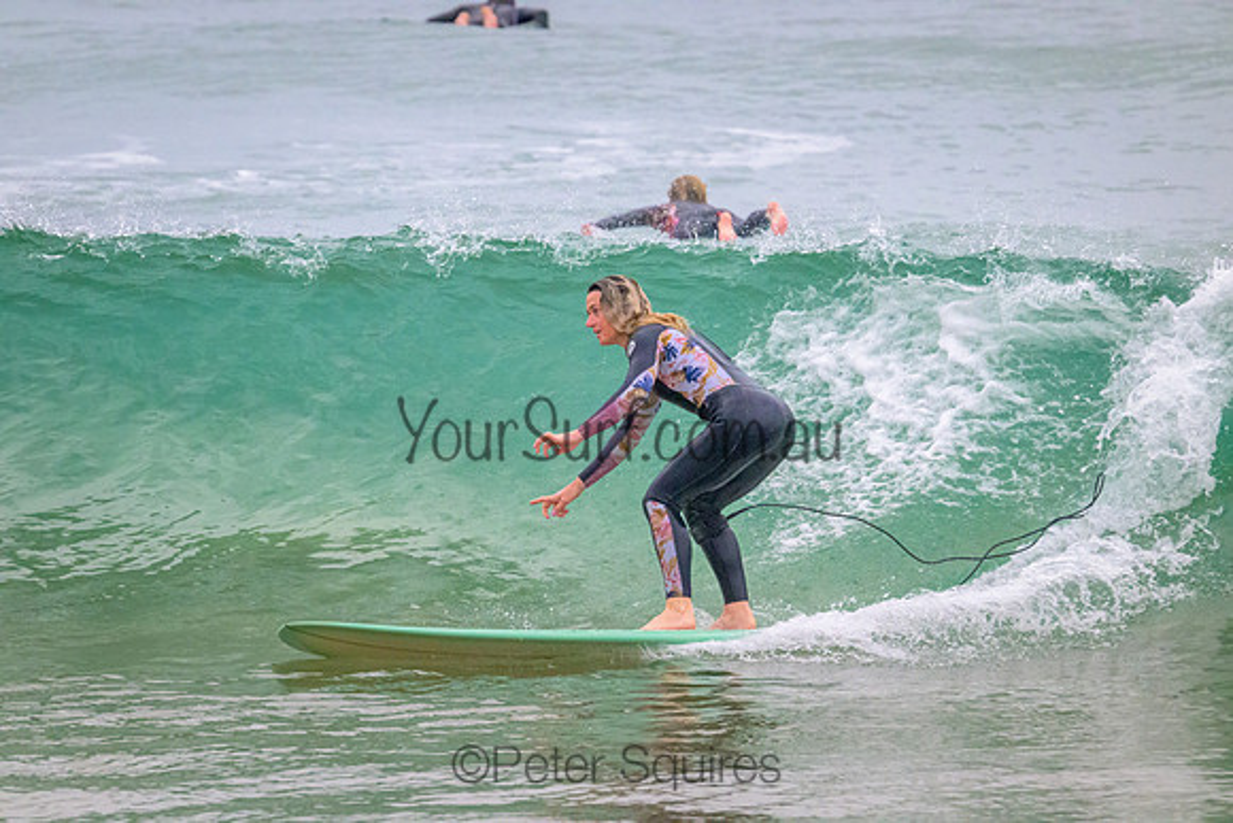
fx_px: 18156
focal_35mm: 530
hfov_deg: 3.9
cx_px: 616
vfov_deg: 2.6
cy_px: 412
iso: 10000
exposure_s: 1/1250
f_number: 11
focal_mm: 530
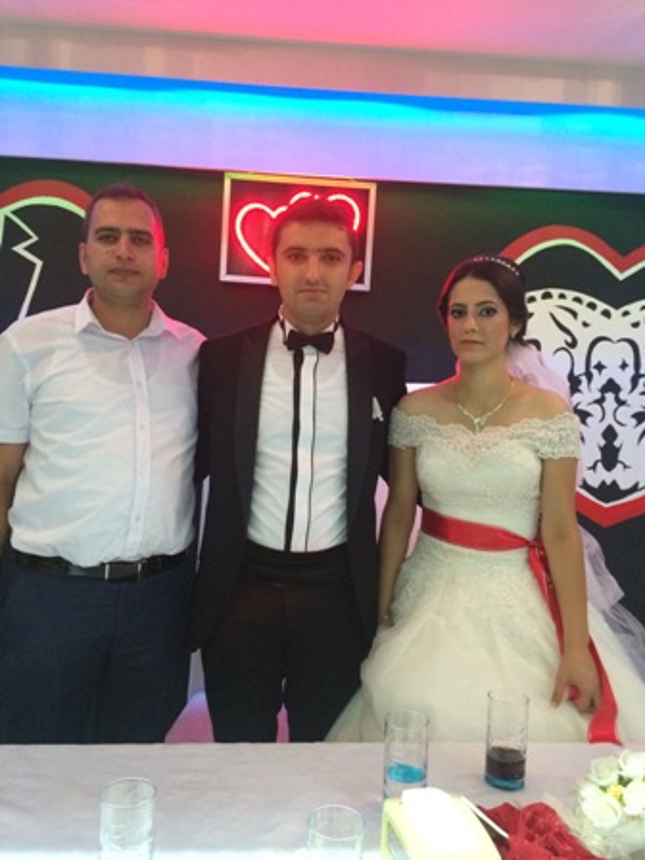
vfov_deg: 61.7
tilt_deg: -2.6
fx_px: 720
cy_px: 430
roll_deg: -2.0
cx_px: 322
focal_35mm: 29
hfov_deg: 48.2
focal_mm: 4.15
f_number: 2.2
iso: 320
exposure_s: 1/17
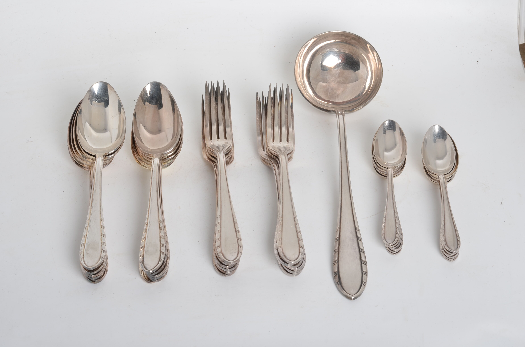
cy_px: 174
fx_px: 1091
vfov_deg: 18.1
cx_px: 262
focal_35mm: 75
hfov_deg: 27.0
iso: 100
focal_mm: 50
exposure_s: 1/125
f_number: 14
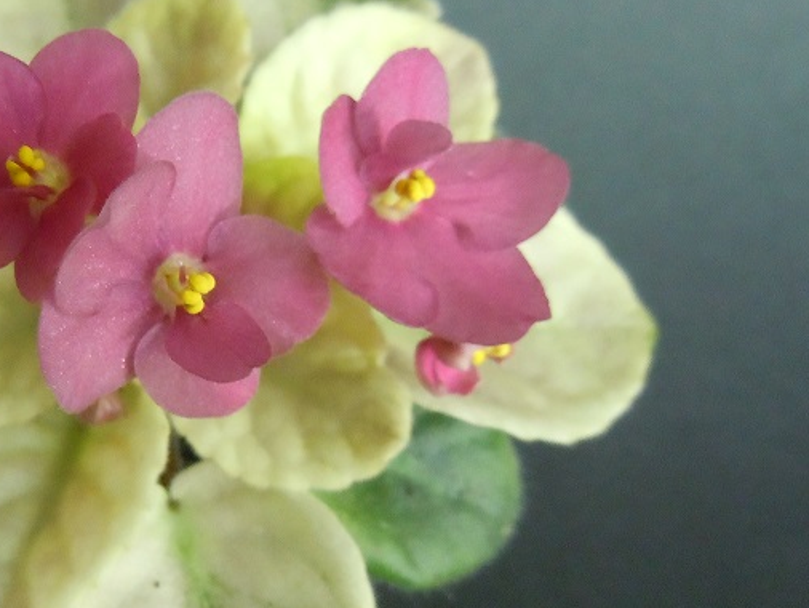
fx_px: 1122
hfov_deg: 38.2
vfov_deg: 30.3
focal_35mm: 48
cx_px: 165
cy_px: 317
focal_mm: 5.4
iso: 800
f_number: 3.5
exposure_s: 1/30
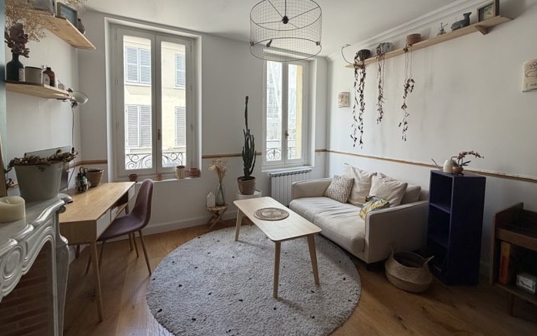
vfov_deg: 67.4
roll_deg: -0.6
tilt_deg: -2.4
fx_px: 249
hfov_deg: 94.4
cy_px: 137
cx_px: 275
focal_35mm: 17
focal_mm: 2.22
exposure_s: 1/121
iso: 100
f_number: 2.2
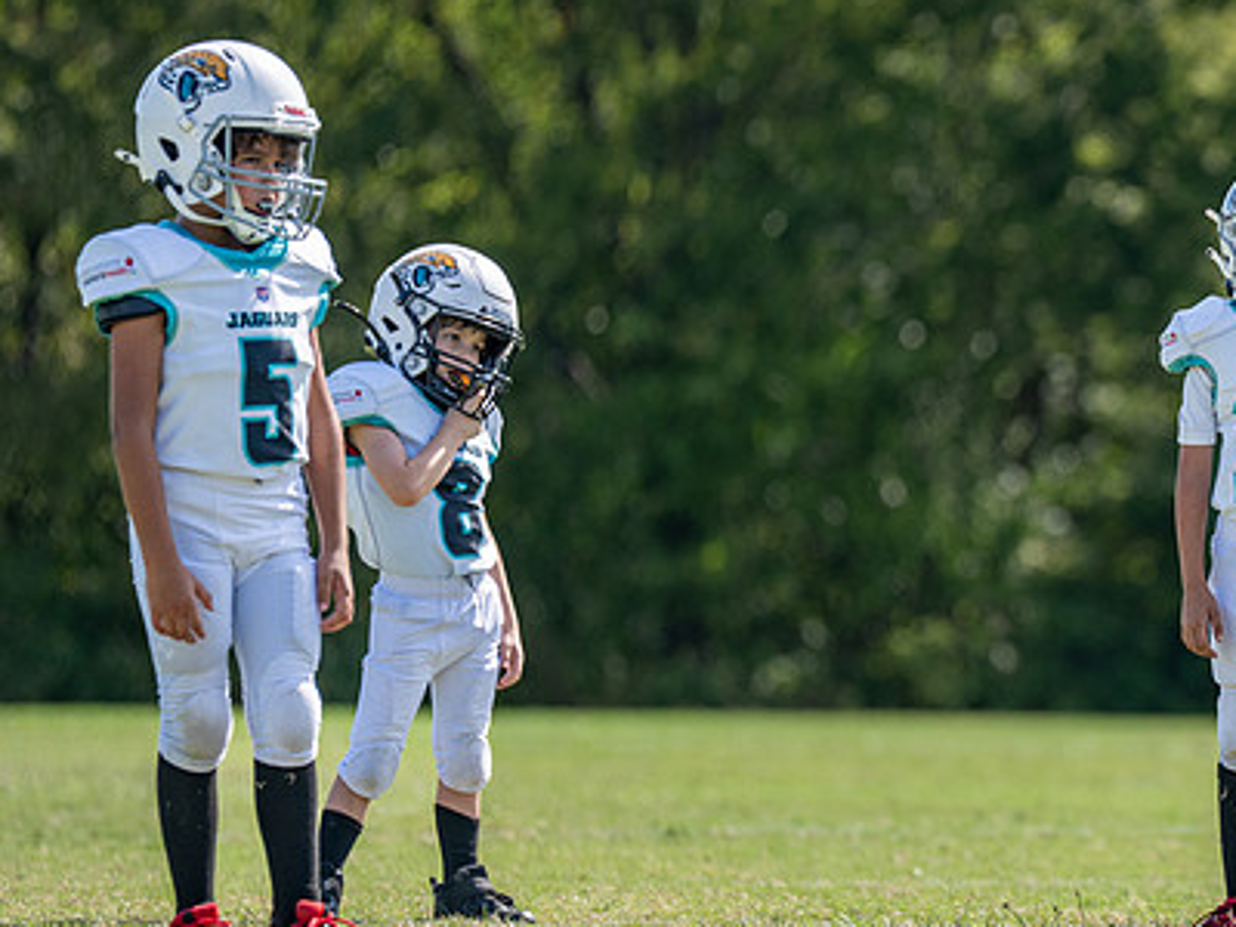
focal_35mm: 447
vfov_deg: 3.3
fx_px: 15961
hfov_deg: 4.4
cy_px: 488
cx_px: 1287
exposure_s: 1/2500
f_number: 2.8
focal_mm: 200
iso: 200
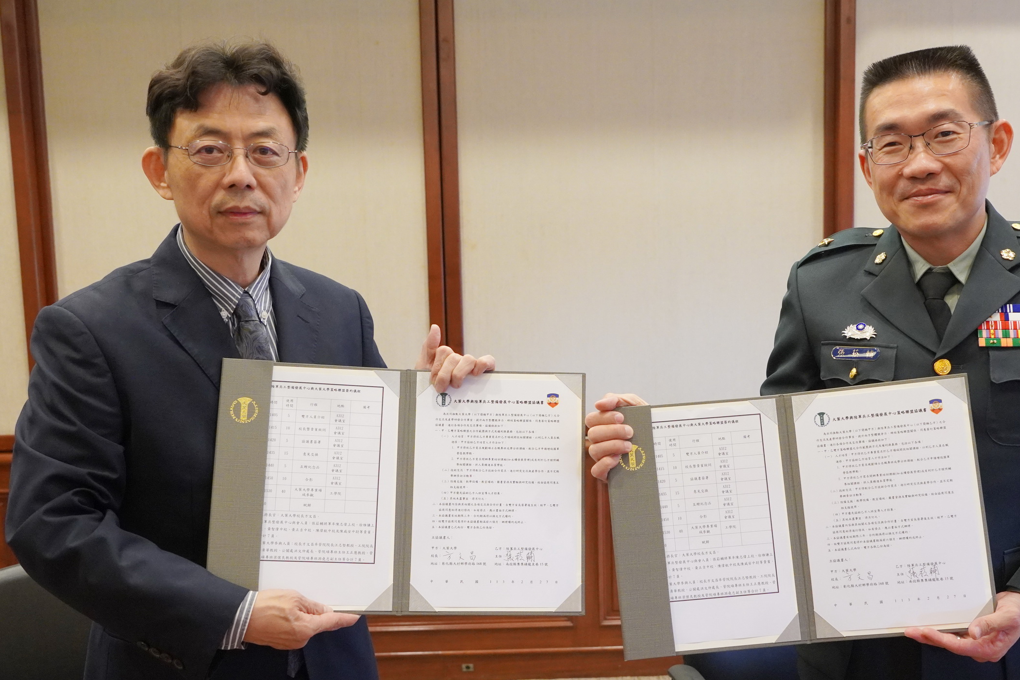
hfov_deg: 46.6
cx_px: 589
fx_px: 1179
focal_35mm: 42
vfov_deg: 32.1
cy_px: 396
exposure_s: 1/160
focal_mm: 23
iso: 2000
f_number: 4
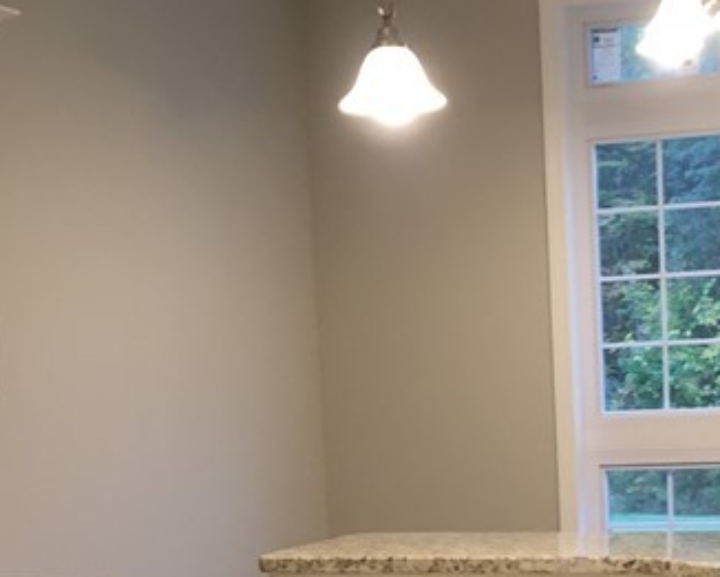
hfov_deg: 21.4
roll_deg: +3.3
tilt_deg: -7.7
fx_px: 1897
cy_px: 564
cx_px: 484
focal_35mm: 89
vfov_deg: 16.9
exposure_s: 1/30
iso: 50
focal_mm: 4.15
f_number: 2.2
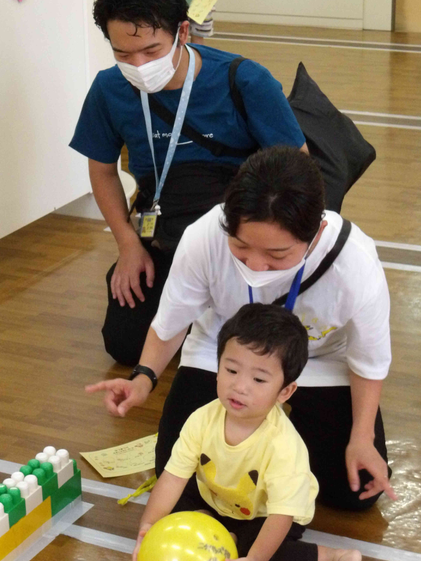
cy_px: 278
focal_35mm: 86
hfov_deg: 17.2
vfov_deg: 22.8
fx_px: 1395
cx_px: 179
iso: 1498
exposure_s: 1/70
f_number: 4.9
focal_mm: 12.5
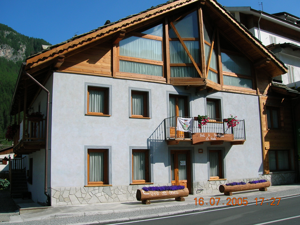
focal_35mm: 34
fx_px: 294
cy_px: 112
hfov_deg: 54.0
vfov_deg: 41.7
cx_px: 150
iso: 50
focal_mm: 5.7
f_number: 4.9
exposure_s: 1/490
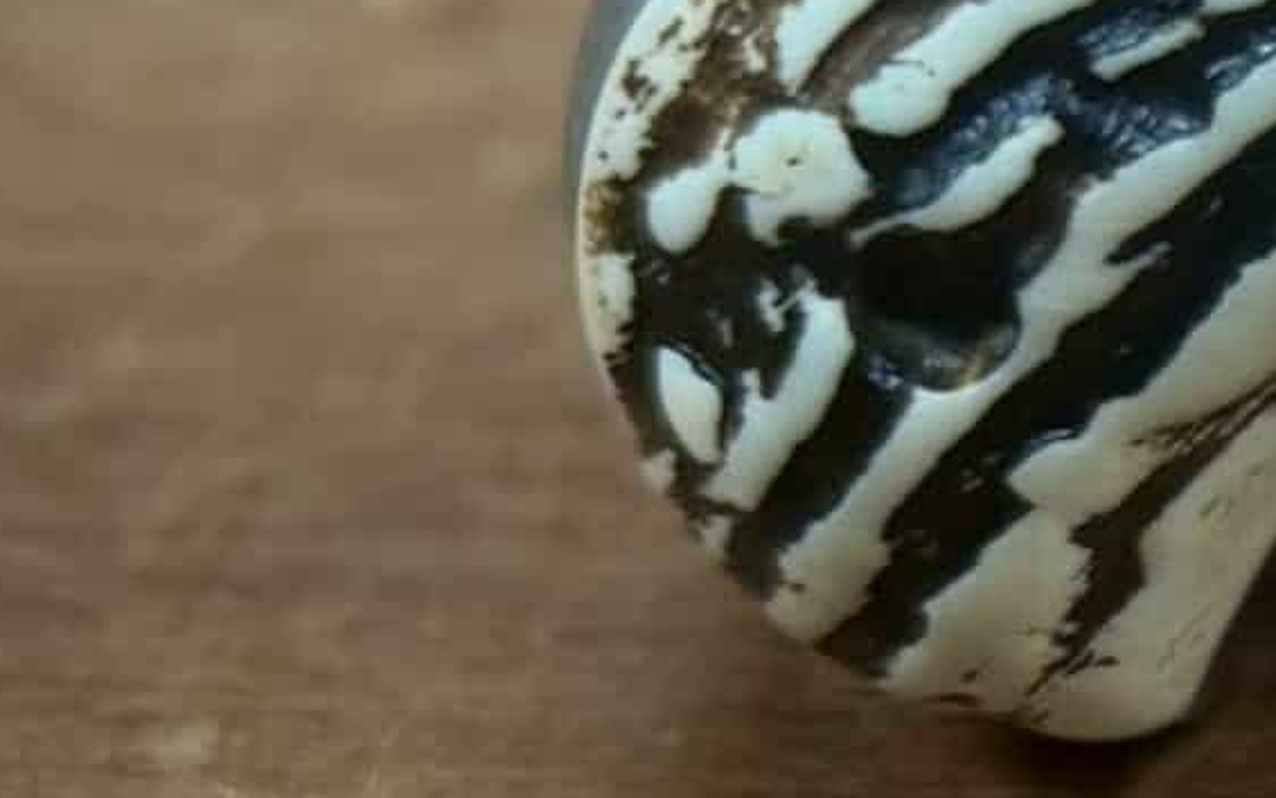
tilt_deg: -48.0
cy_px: -246
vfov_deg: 11.1
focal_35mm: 115
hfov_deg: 14.5
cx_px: 2690
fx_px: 4000
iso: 125
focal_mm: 6.76
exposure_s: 1/60
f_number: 1.78
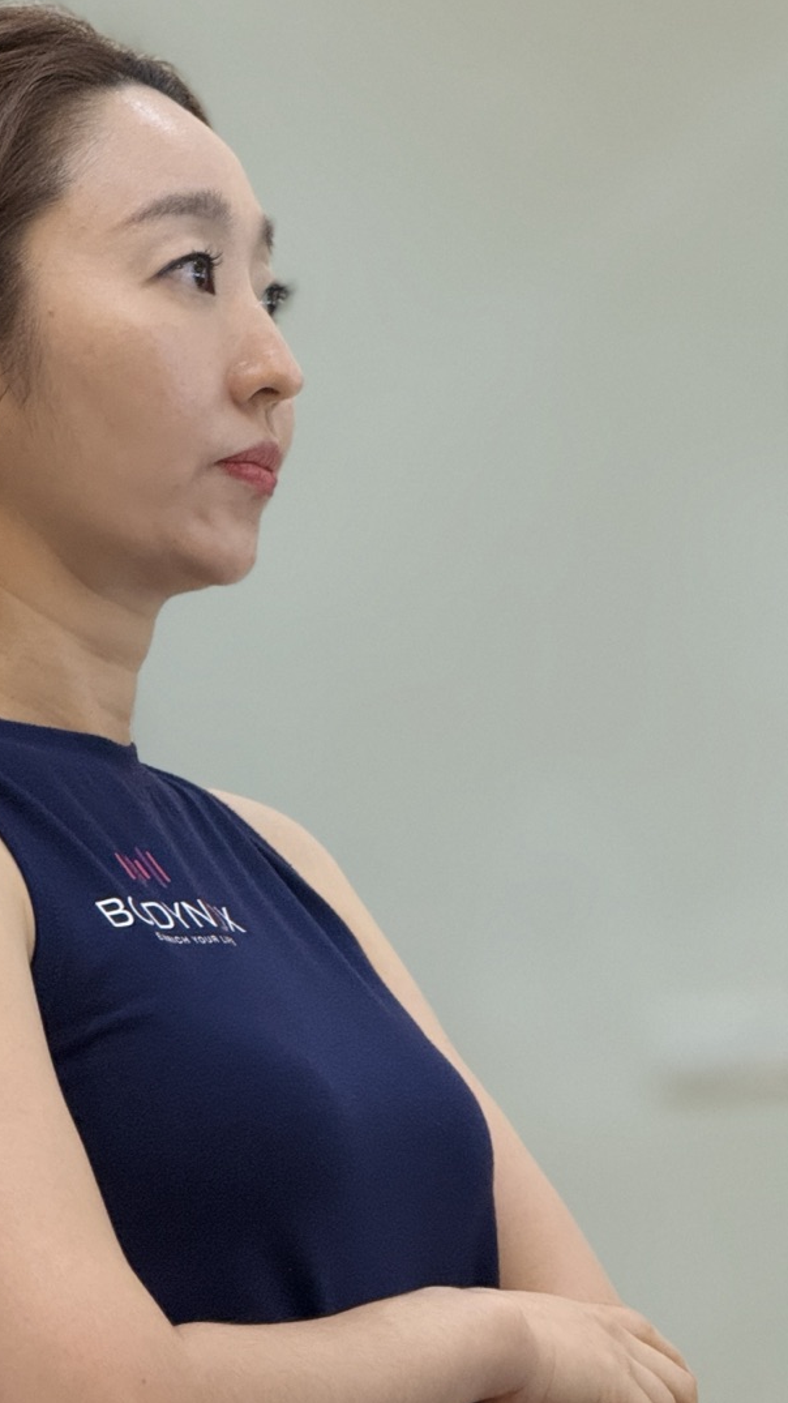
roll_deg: +1.2
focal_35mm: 146
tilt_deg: +5.6
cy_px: 698
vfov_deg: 14.7
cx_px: 215
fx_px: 5428
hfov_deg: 8.3
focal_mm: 15.66
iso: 500
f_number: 2.8
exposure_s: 1/100
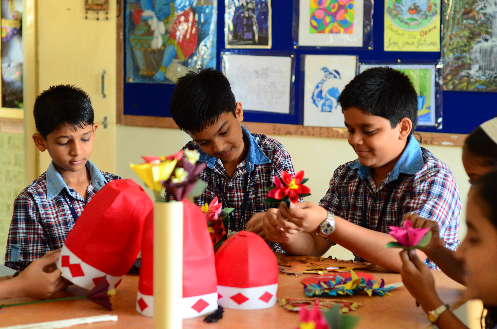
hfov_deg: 27.0
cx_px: 248
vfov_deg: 18.1
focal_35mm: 75
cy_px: 164
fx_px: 1033
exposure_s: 1/125
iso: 640
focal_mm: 50
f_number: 3.5
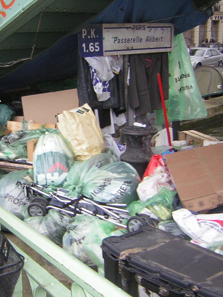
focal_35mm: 49
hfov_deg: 29.5
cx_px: 74
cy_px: 151
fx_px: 421
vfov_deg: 38.9
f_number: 2.6
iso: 71
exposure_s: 1/47.5
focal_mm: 4.7
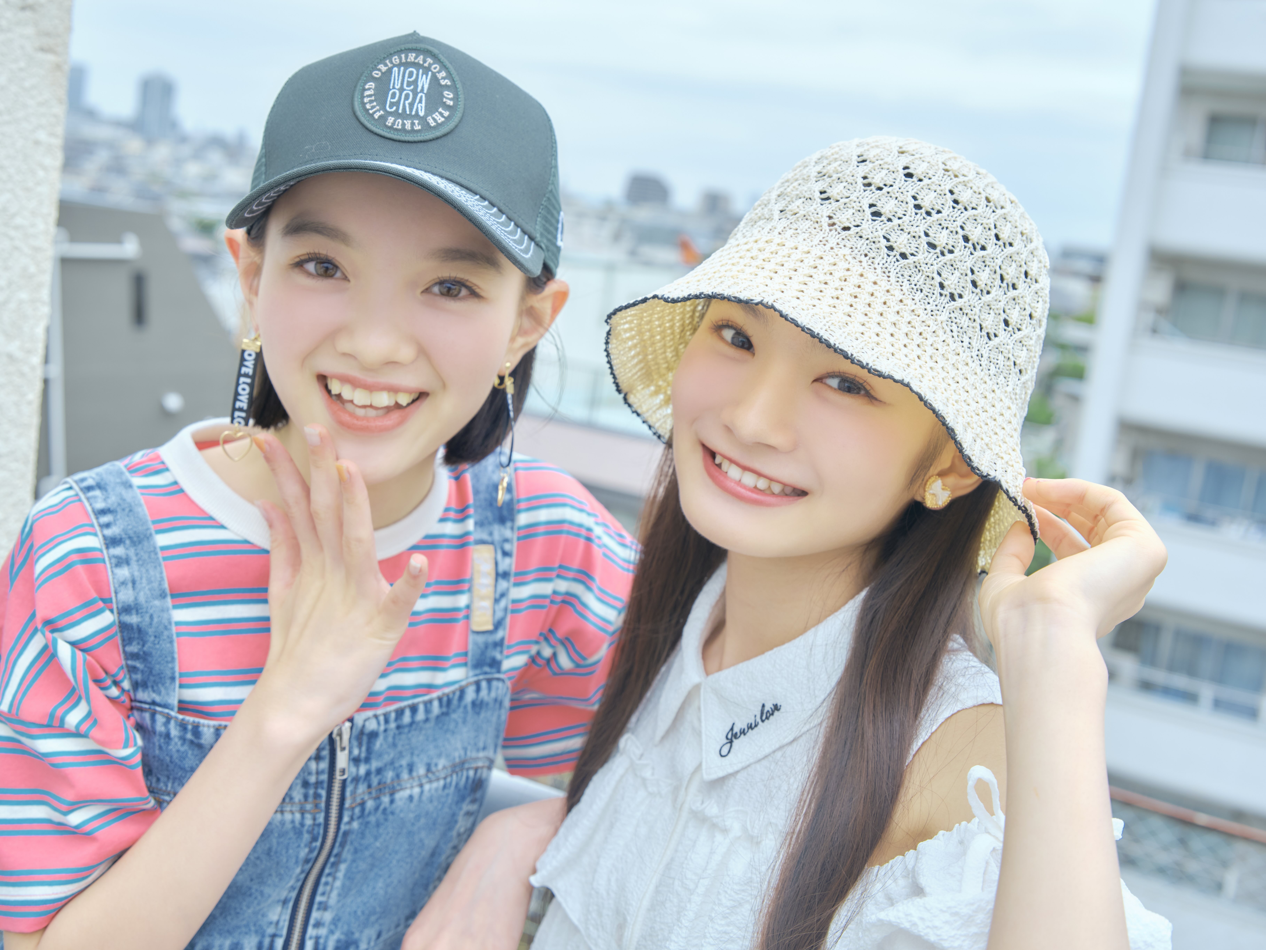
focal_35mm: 42
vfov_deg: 34.3
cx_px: 577
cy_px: 435
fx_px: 1536
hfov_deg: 44.7
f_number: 6.4
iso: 400
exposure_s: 1/125
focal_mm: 46.5
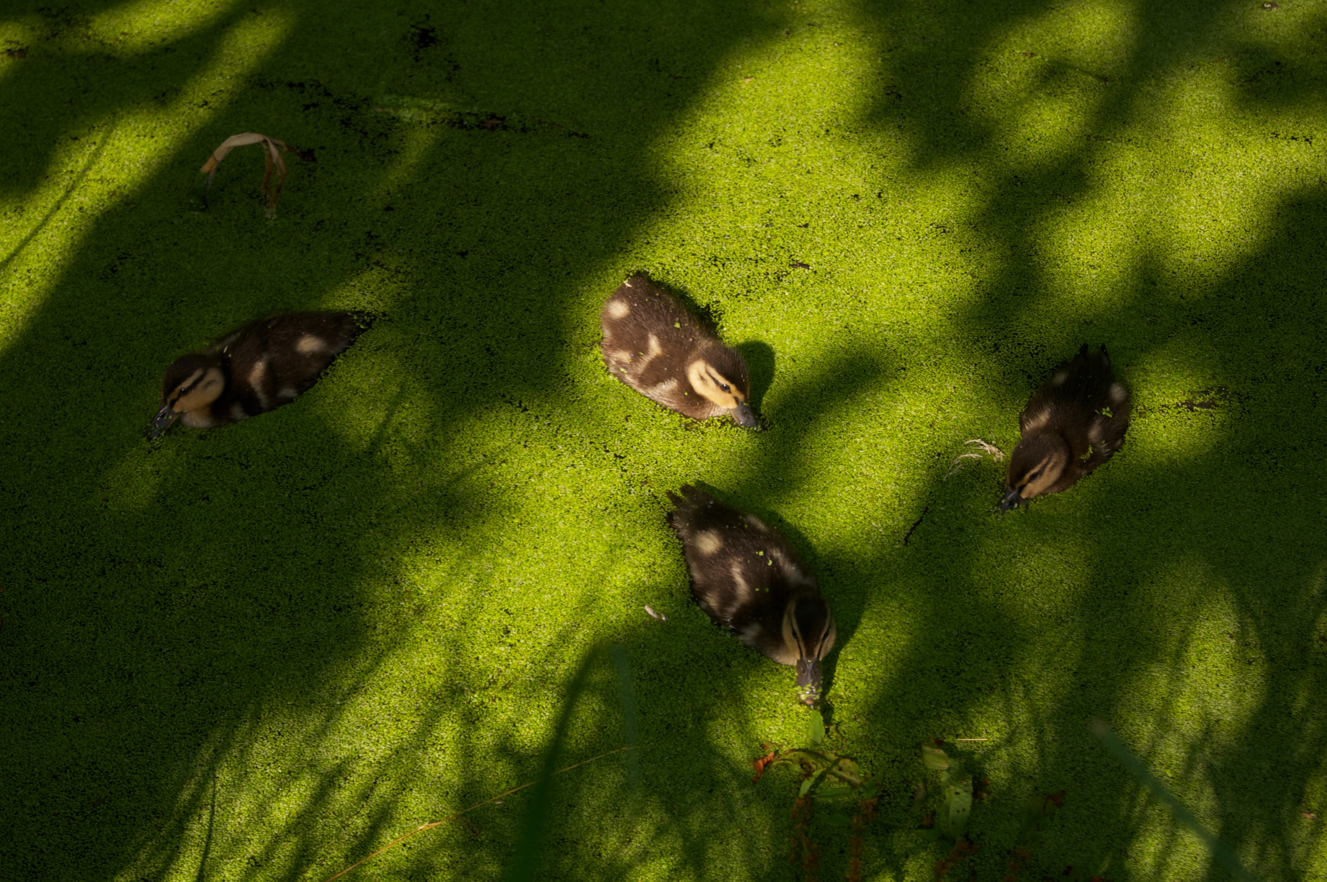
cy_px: 441
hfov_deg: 24.6
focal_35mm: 82
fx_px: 3038
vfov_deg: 16.5
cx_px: 664
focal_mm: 55
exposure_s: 1/160
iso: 100
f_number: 5.6
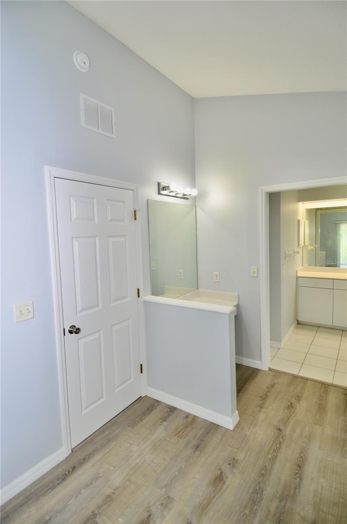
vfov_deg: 90.1
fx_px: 261
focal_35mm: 18
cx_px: 174
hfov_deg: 67.2
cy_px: 262
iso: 200
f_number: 4.5
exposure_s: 1/80
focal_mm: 12
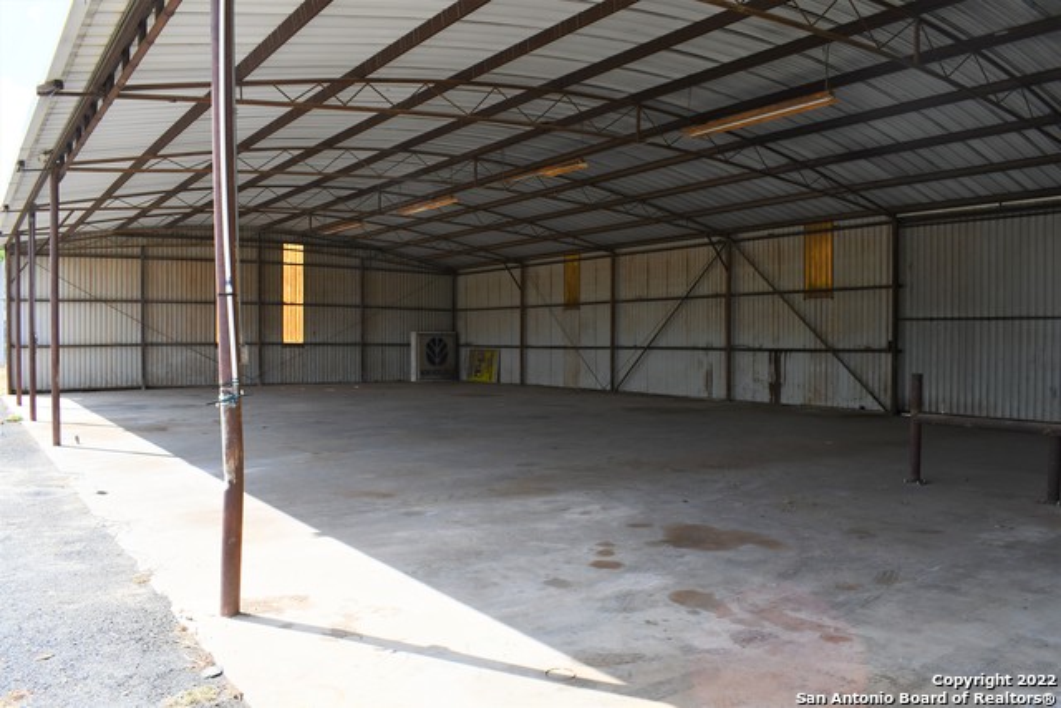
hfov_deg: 67.4
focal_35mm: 27
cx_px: 530
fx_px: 796
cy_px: 354
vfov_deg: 48.0
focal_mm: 18
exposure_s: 1/250
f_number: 8
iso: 180
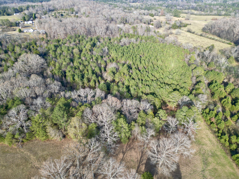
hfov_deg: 71.6
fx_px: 166
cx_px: 120
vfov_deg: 56.8
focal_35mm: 24
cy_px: 90
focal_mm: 6.72
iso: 110
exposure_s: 1/640
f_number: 1.7
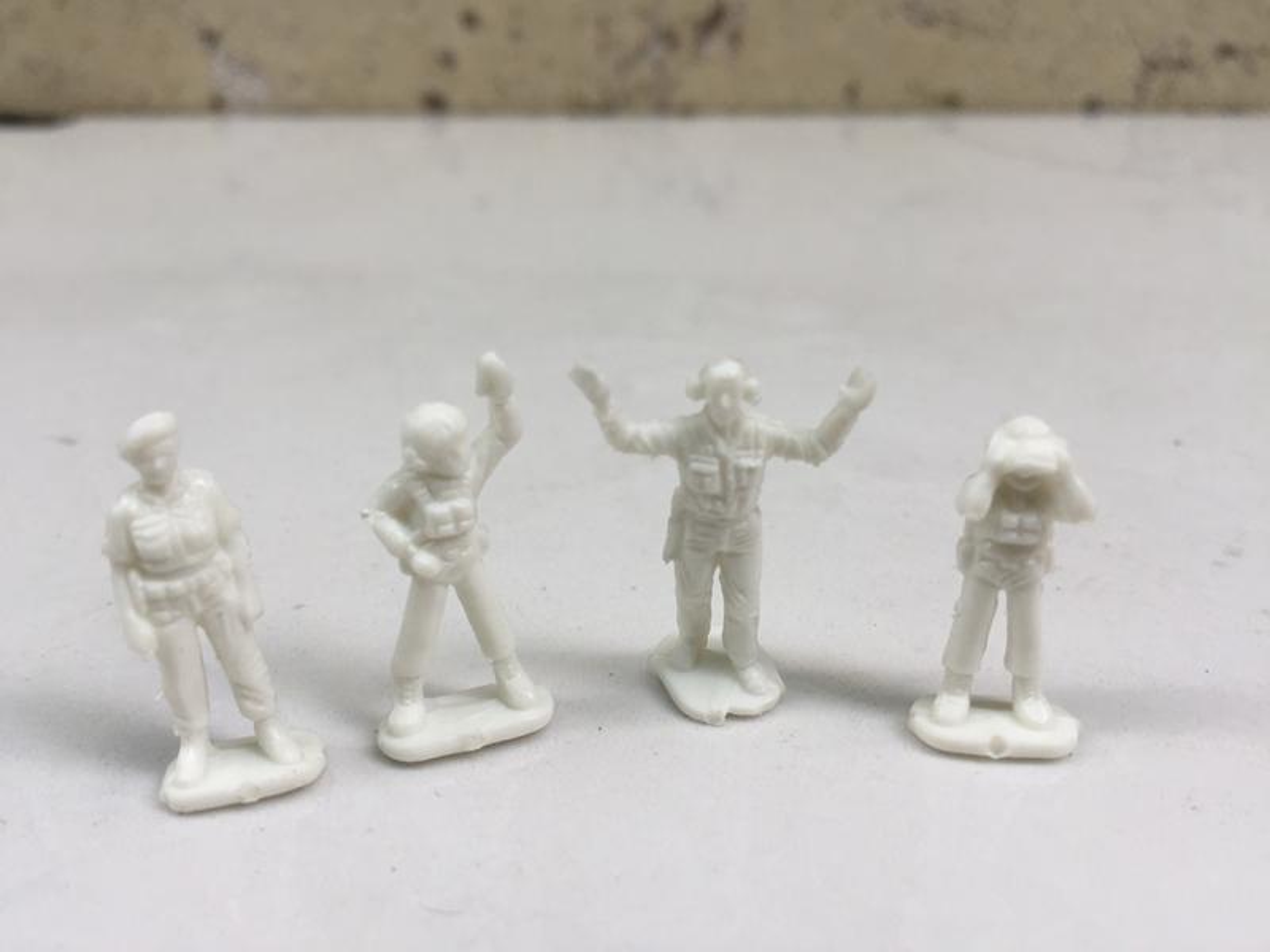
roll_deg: -1.3
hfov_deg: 61.7
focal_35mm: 29
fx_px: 1064
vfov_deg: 48.2
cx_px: 635
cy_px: 476
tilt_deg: -26.2
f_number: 2.2
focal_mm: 4.15
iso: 32
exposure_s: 1/121
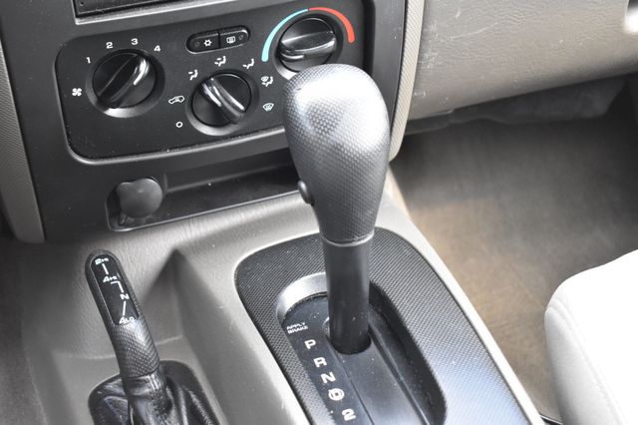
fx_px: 1010
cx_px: 319
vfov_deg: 23.8
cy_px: 212
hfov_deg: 35.1
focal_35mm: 57
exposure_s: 1/125
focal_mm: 38
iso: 2200
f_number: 4.8
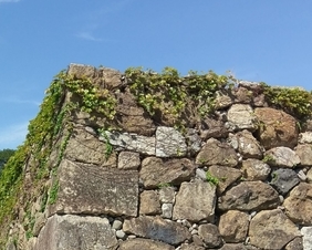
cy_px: 250
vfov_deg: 20.6
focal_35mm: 72
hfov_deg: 25.6
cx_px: 31
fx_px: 665
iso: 100
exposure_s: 1/2400
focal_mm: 4.58
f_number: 1.8
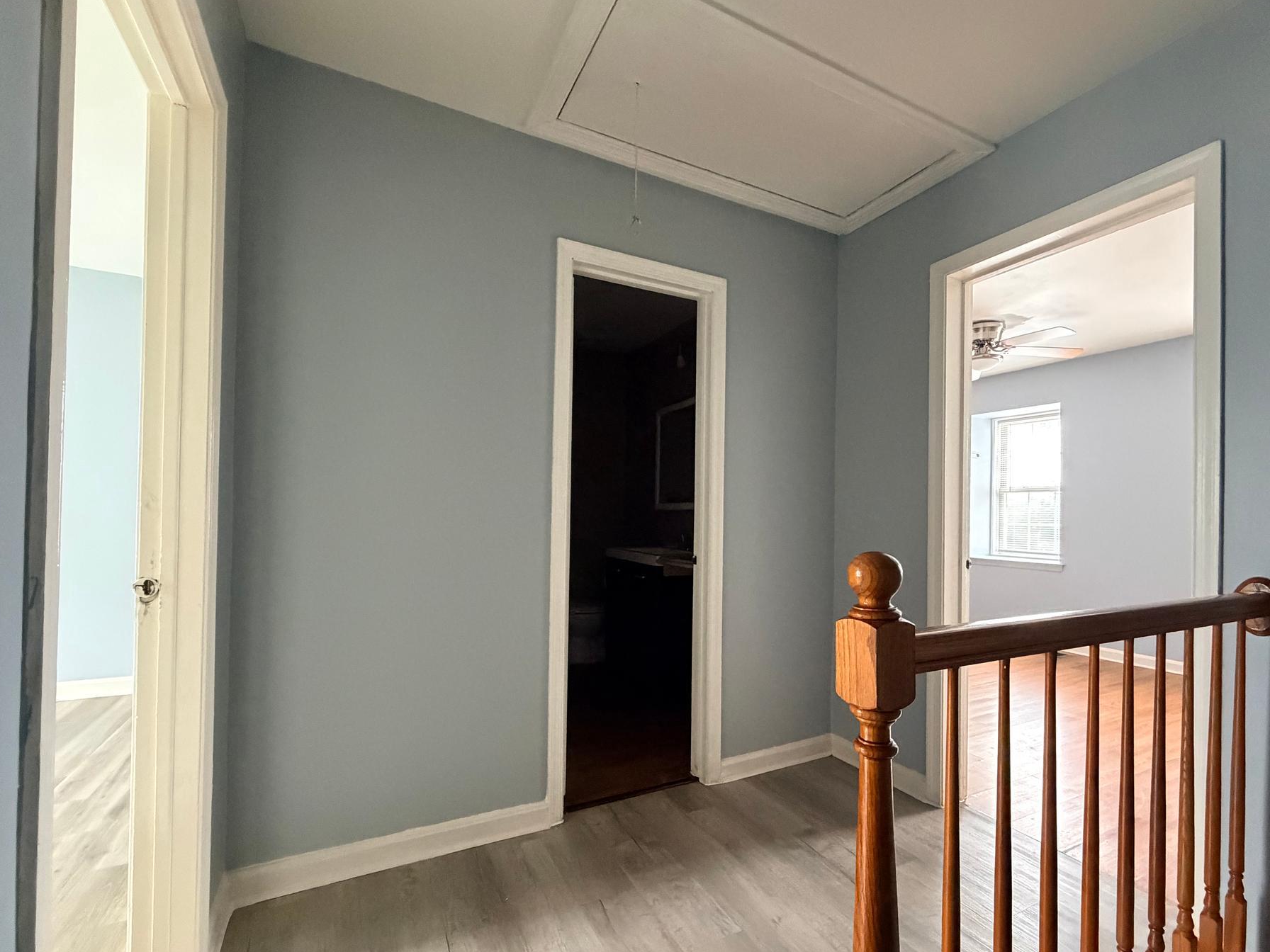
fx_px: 587
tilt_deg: +0.5
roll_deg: +0.2
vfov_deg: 78.0
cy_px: 506
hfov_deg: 94.4
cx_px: 669
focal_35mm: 16
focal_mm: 2.22
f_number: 2.2
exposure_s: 1/60
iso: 1000
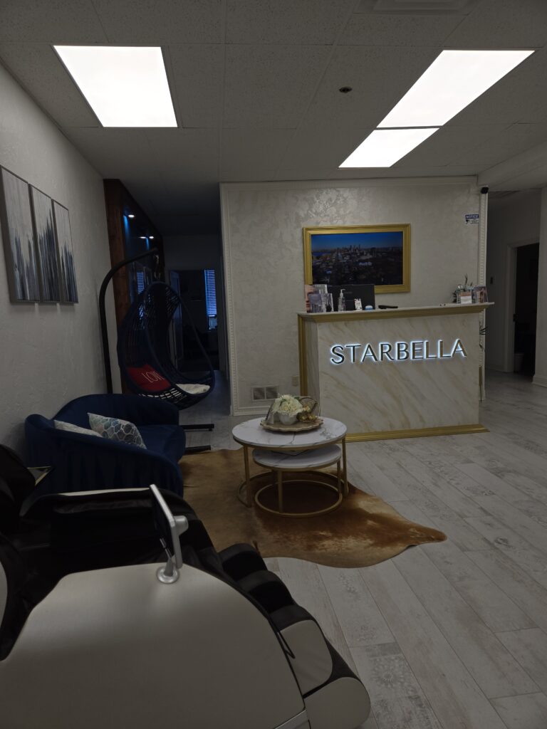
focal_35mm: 23
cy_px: 364
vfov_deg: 73.9
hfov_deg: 58.9
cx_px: 274
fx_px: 485
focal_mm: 5.4
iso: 25
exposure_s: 1/125
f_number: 1.8
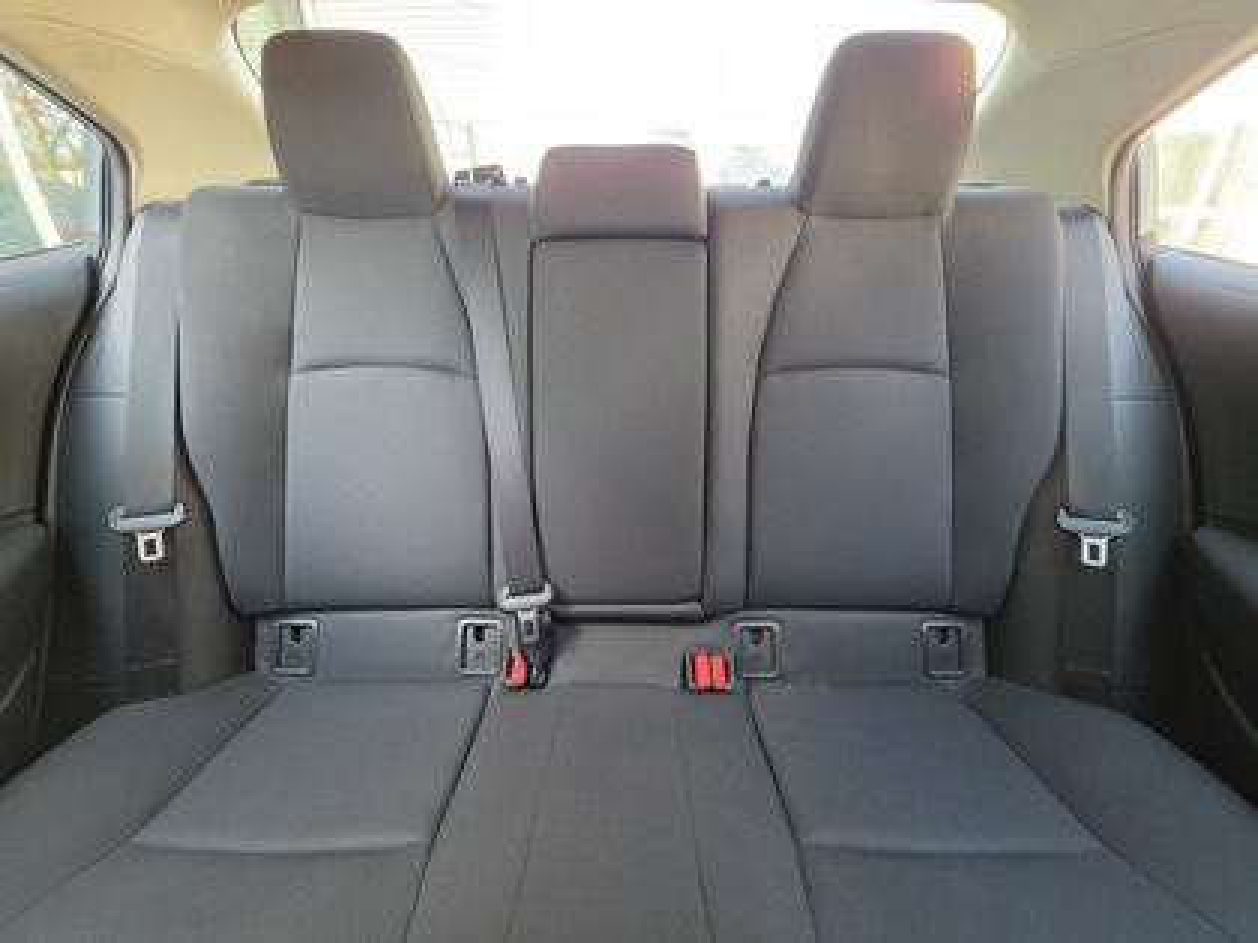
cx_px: 629
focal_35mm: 13
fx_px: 472
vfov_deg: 89.9
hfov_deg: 106.2
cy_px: 472
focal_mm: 2.2
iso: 250
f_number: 1.9
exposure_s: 1/120
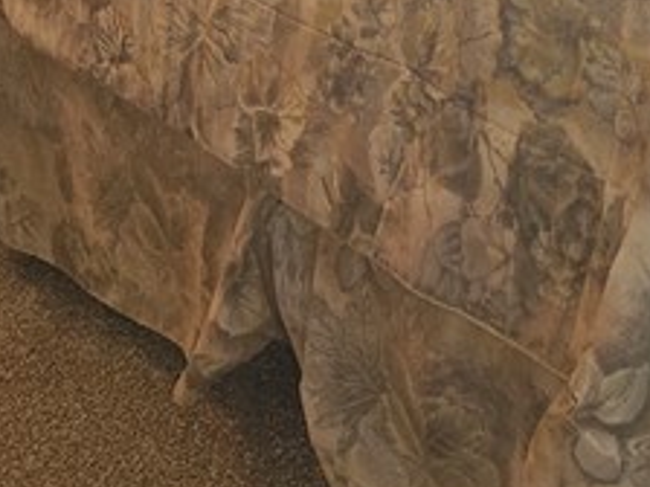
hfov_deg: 18.6
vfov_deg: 12.9
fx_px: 1972
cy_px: -357
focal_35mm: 105
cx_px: 490
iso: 32
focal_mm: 6.3
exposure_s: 1/60
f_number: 1.7
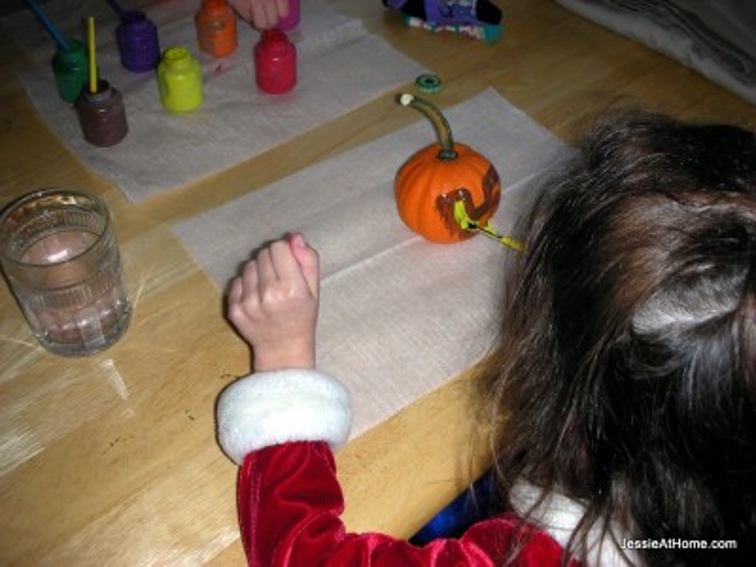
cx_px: 378
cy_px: 284
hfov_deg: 52.6
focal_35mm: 35
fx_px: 764
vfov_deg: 40.7
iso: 50
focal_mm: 5.8
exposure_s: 1/60.1
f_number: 3
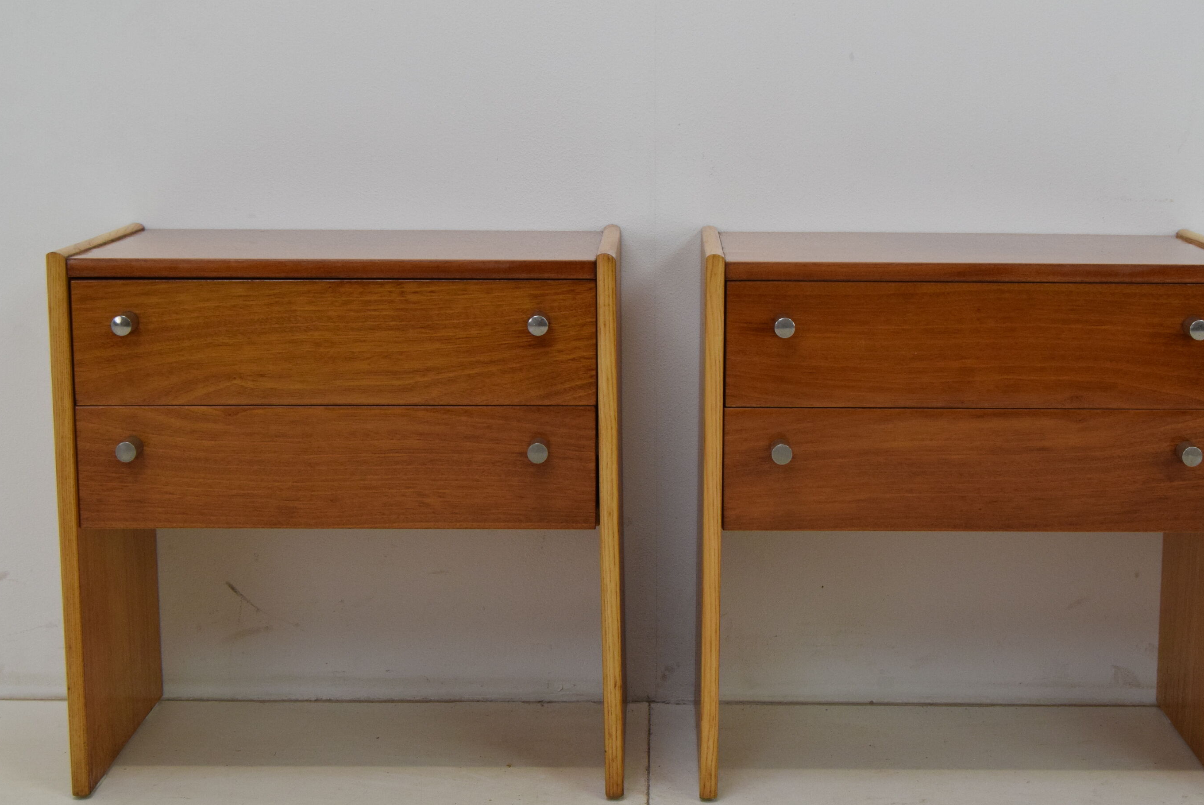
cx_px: 657
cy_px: 440
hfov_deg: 30.5
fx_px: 2209
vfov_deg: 20.6
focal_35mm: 66
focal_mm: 40
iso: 1600
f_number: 8
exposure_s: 1/250
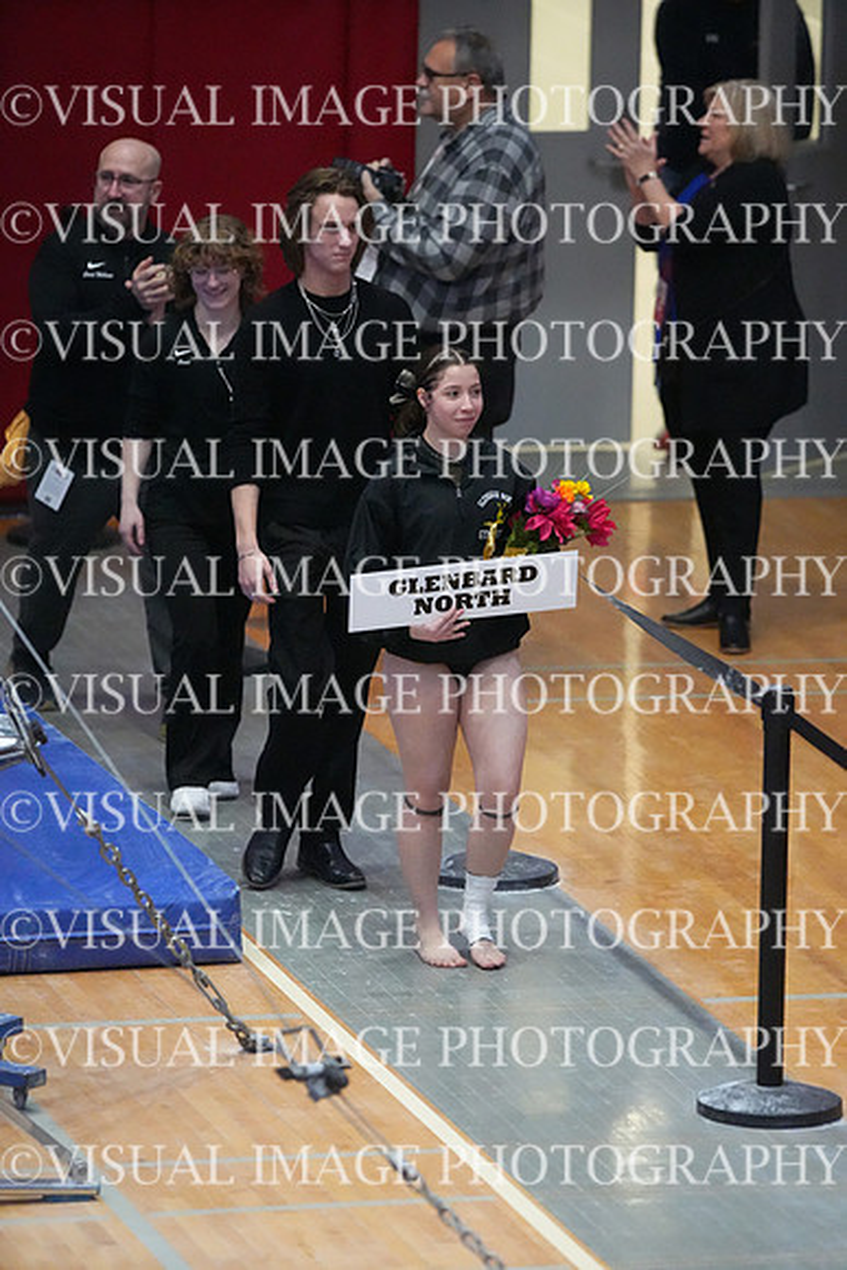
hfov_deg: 4.6
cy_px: 635
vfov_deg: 6.9
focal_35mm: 300
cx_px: 424
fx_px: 10580
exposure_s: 1/1600
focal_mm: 300
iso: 20000
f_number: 3.5
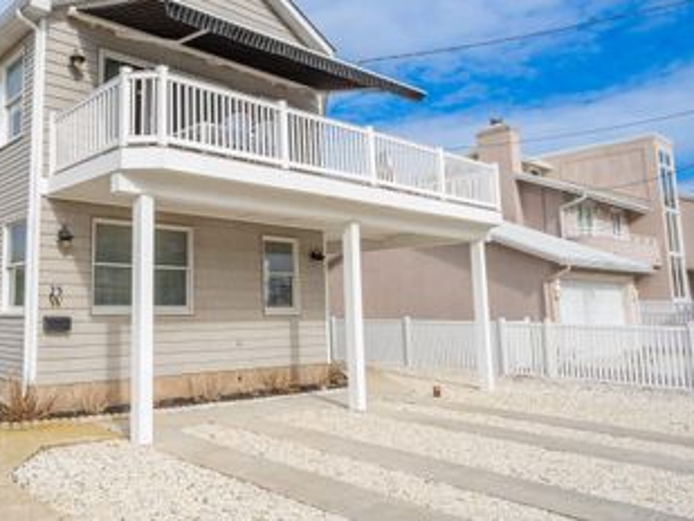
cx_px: 168
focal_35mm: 28
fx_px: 562
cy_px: 230
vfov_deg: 49.7
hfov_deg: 59.8
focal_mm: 18
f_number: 8
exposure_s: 1/400
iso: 100
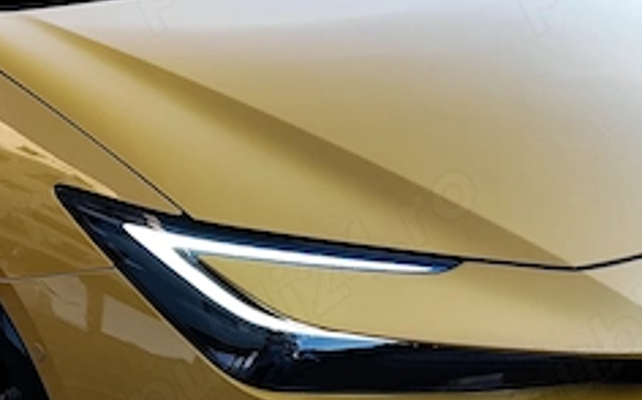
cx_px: 109
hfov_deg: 31.9
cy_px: 329
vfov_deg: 20.6
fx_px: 1084
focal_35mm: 62
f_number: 1.65
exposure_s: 1/288
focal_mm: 6.19
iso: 50
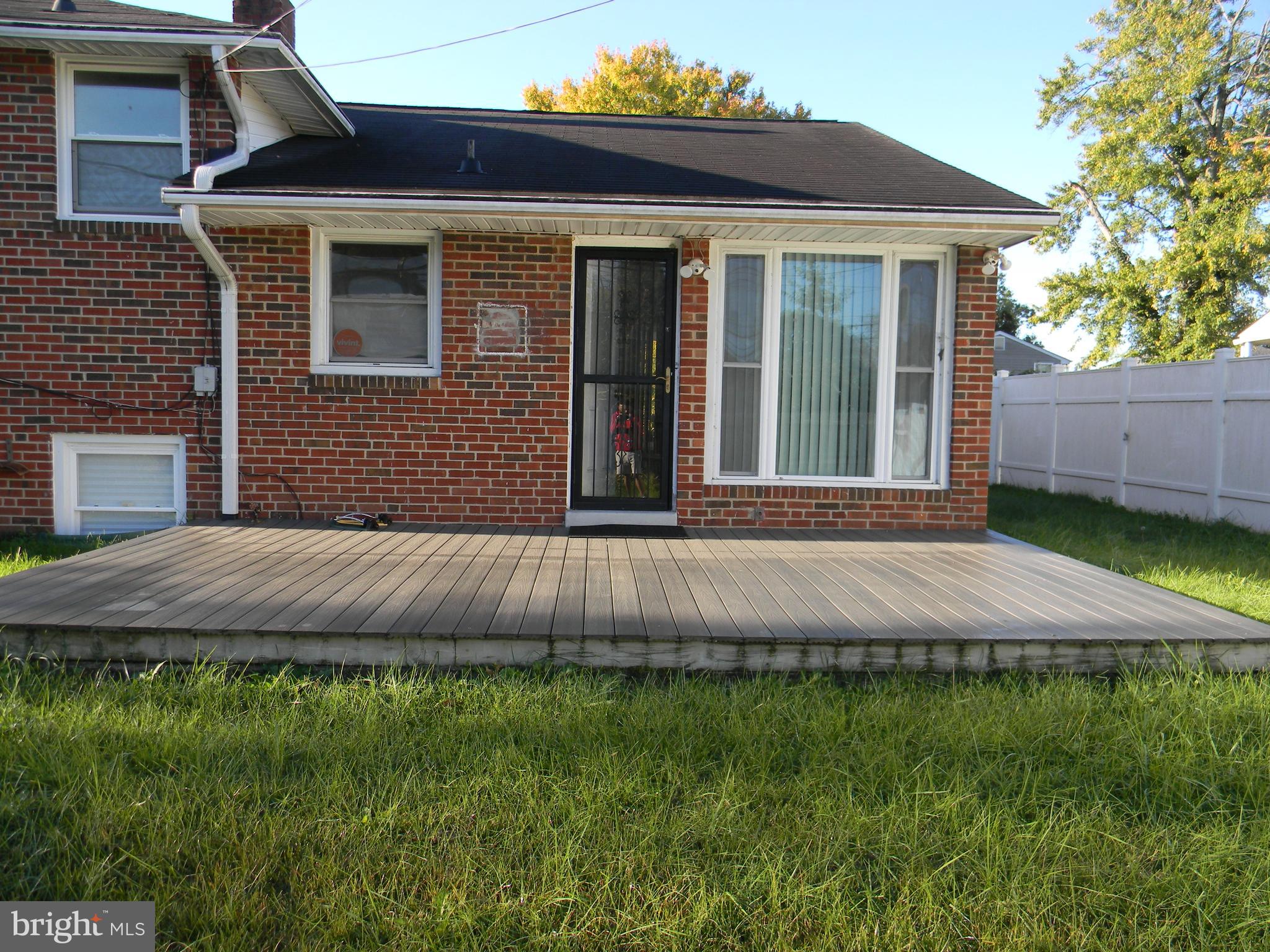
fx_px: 1027
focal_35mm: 28
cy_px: 476
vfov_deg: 49.7
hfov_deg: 63.4
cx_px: 635
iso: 80
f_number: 3.5
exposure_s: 1/200
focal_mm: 5
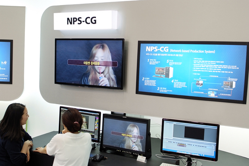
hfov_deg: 46.4
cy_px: 83
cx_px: 124
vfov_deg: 31.9
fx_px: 290
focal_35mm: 42
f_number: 3.2
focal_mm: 28
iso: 800
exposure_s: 1/80
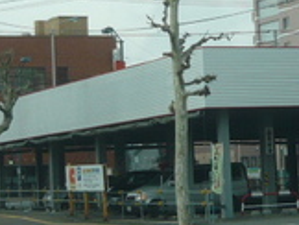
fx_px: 1298
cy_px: 34
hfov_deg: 13.0
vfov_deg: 9.9
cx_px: 303
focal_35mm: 150
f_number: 2.9
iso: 100
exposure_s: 1/1000
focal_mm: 6
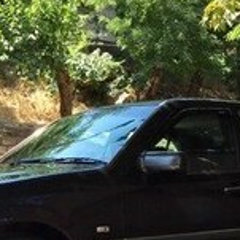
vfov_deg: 19.4
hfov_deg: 20.4
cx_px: 186
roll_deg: +0.2
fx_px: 659
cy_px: 289
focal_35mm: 84
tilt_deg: -5.9
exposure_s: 1/557
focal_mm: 4.15
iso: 32
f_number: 2.2
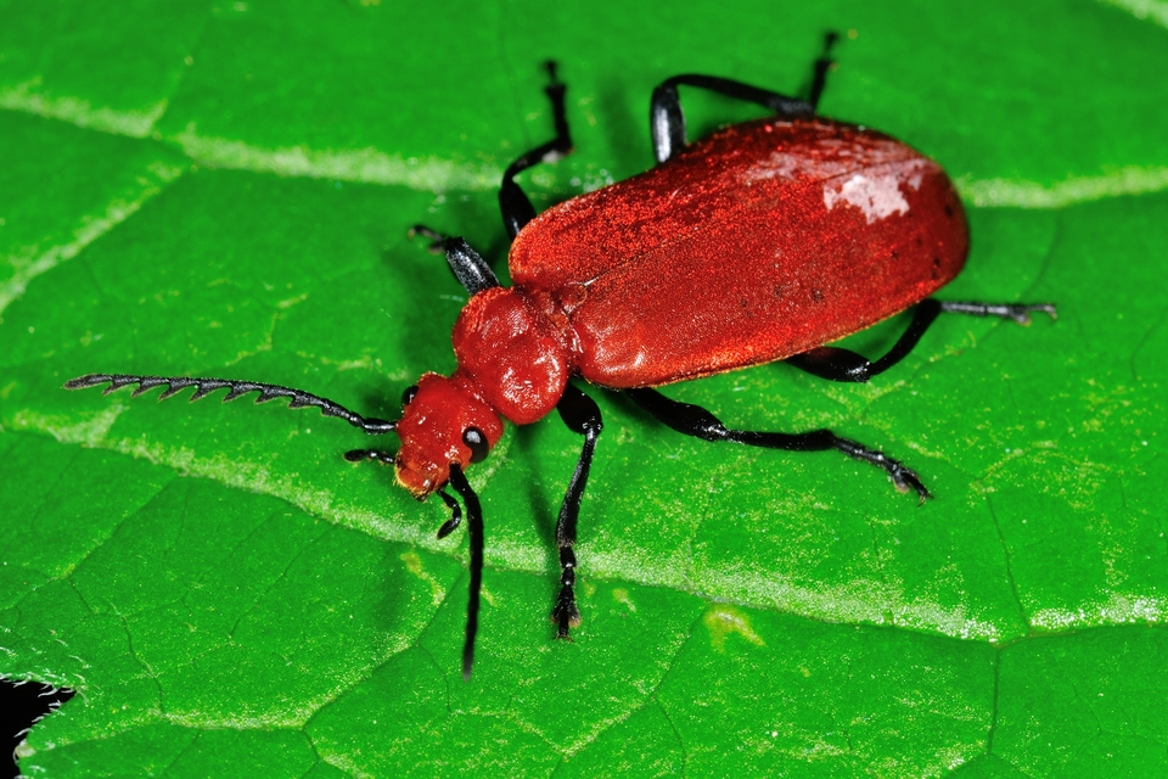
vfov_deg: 8.7
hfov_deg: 13.0
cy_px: 390
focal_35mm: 158
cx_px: 584
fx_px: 5110
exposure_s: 1/80
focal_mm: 105
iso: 200
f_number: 40
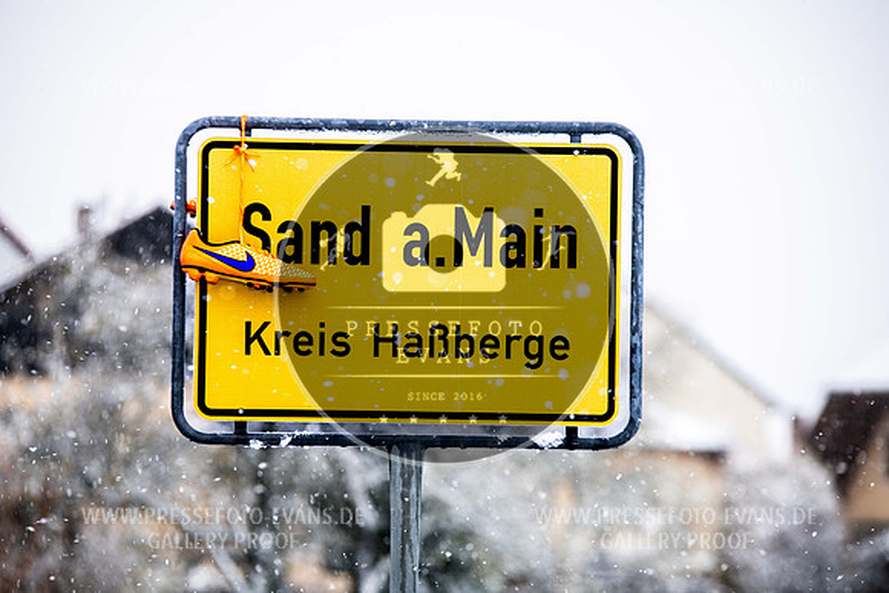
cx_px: 444
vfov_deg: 6.9
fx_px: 4940
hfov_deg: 10.3
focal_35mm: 200
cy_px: 296
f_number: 4.5
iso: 160
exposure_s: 1/640
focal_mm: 200
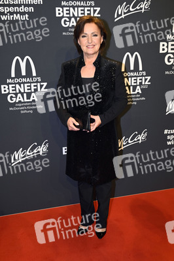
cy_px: 130
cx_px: 87
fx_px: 298
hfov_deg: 32.6
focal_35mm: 41
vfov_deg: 47.4
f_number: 6.3
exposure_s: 1/60
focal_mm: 41
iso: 500
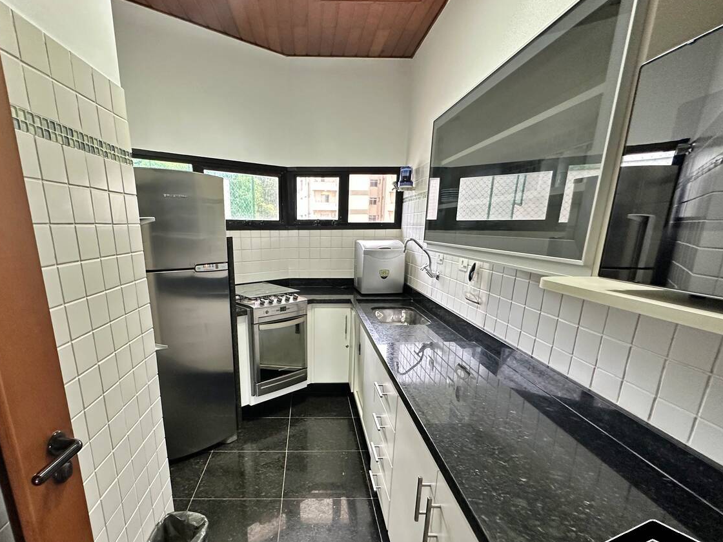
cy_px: 332
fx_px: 376
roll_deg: -0.2
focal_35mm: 18
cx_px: 311
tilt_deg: -15.8
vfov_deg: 70.7
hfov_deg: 87.2
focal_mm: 2.22
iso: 320
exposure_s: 1/60
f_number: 2.2
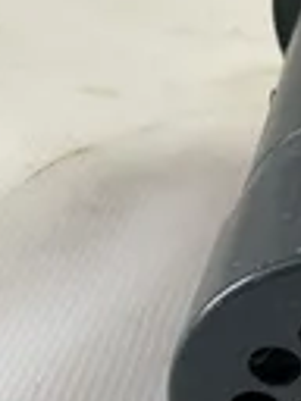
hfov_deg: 16.5
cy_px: 247
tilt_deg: -33.6
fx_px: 939
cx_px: 458
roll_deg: -0.9
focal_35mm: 81
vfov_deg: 24.1
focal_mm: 4.2
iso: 80
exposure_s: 1/60
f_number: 1.6
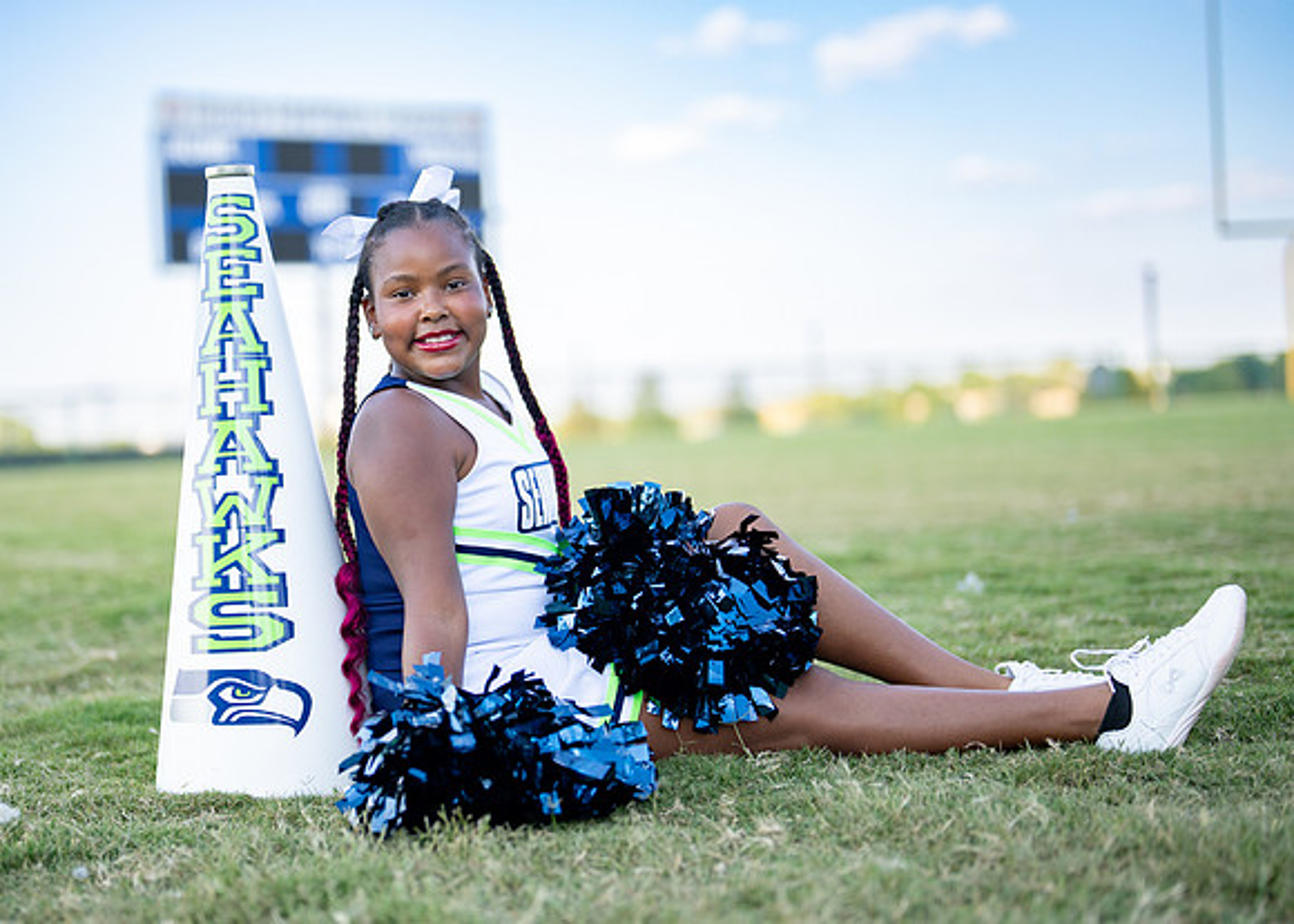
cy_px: 468
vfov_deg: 23.0
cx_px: 497
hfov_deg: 31.7
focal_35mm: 62
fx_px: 2269
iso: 100
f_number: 1.2
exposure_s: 1/2500
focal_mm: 50
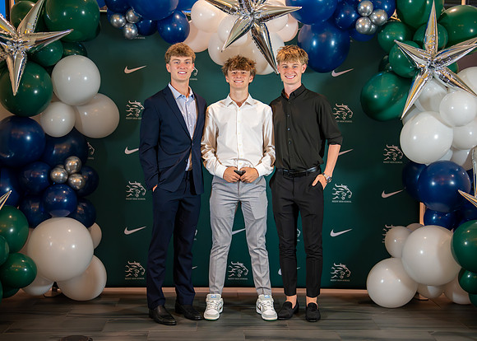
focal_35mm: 54
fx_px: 734
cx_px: 257
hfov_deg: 36.0
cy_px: 167
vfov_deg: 26.1
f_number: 1.2
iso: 2500
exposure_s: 1/400
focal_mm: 50
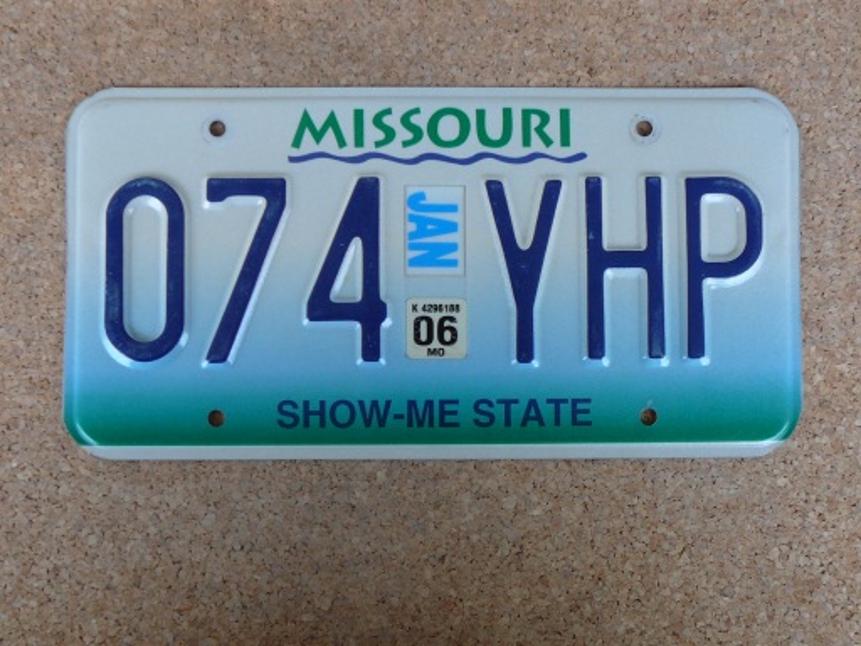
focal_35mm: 43
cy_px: 323
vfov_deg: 33.6
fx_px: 1070
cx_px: 430
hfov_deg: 43.9
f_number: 3.2
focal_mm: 6.4
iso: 100
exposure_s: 1/40
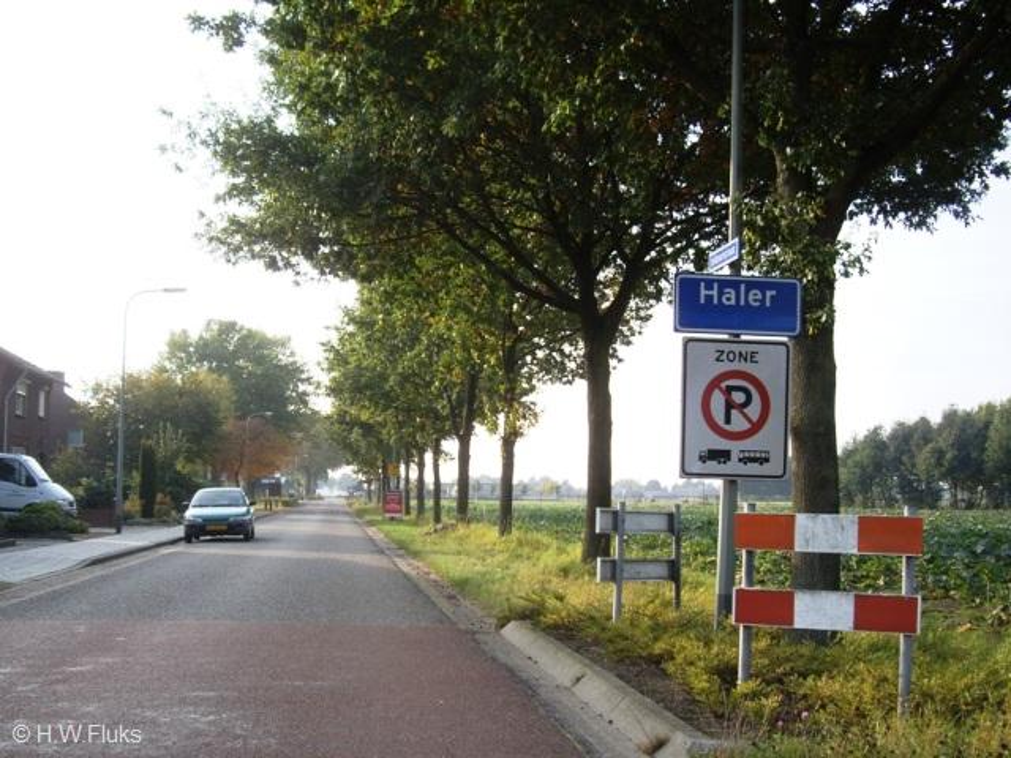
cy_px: 379
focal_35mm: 38
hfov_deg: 49.0
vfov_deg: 37.7
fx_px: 1110
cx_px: 506
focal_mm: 7.9
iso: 64
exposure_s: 1/320
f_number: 2.8
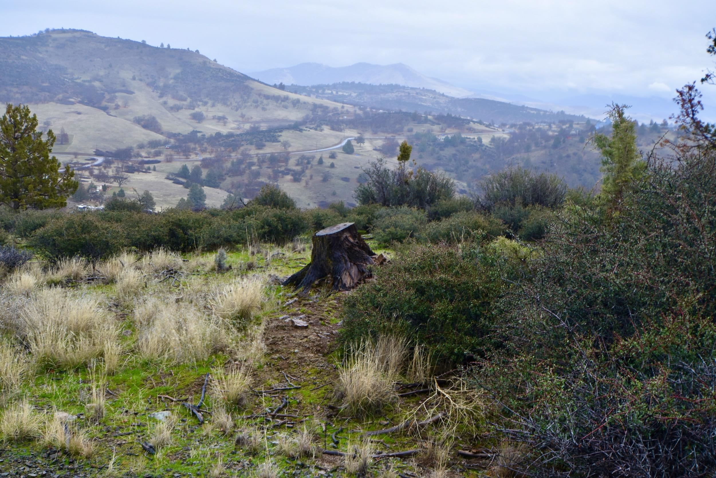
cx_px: 358
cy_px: 239
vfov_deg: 36.9
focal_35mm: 36
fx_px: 716
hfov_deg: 53.1
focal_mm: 24
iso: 160
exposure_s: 1/60
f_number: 8
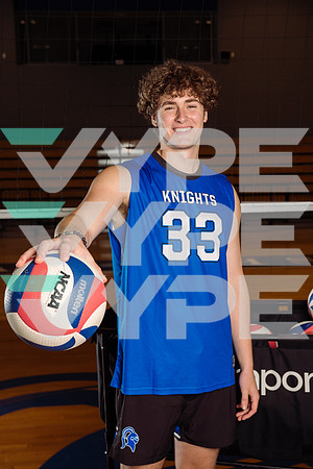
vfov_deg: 41.1
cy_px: 234
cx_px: 156
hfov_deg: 28.1
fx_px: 626
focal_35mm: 48
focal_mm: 48
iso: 200
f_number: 5
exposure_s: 1/200
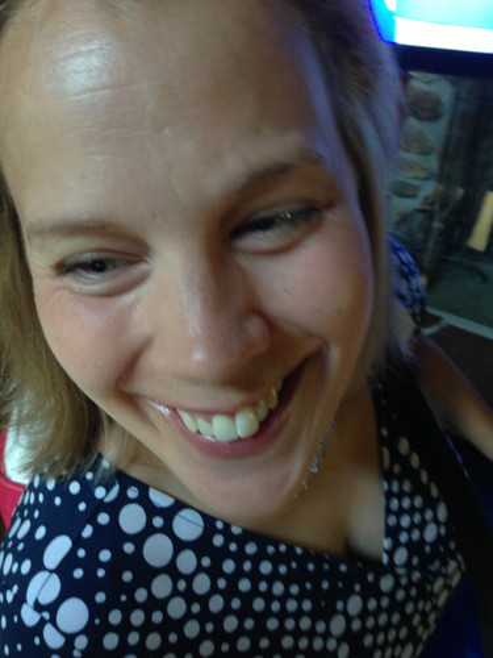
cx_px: 246
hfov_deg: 42.9
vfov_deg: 55.4
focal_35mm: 33
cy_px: 329
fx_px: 627
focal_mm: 4.13
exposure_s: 1/20
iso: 250
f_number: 2.4
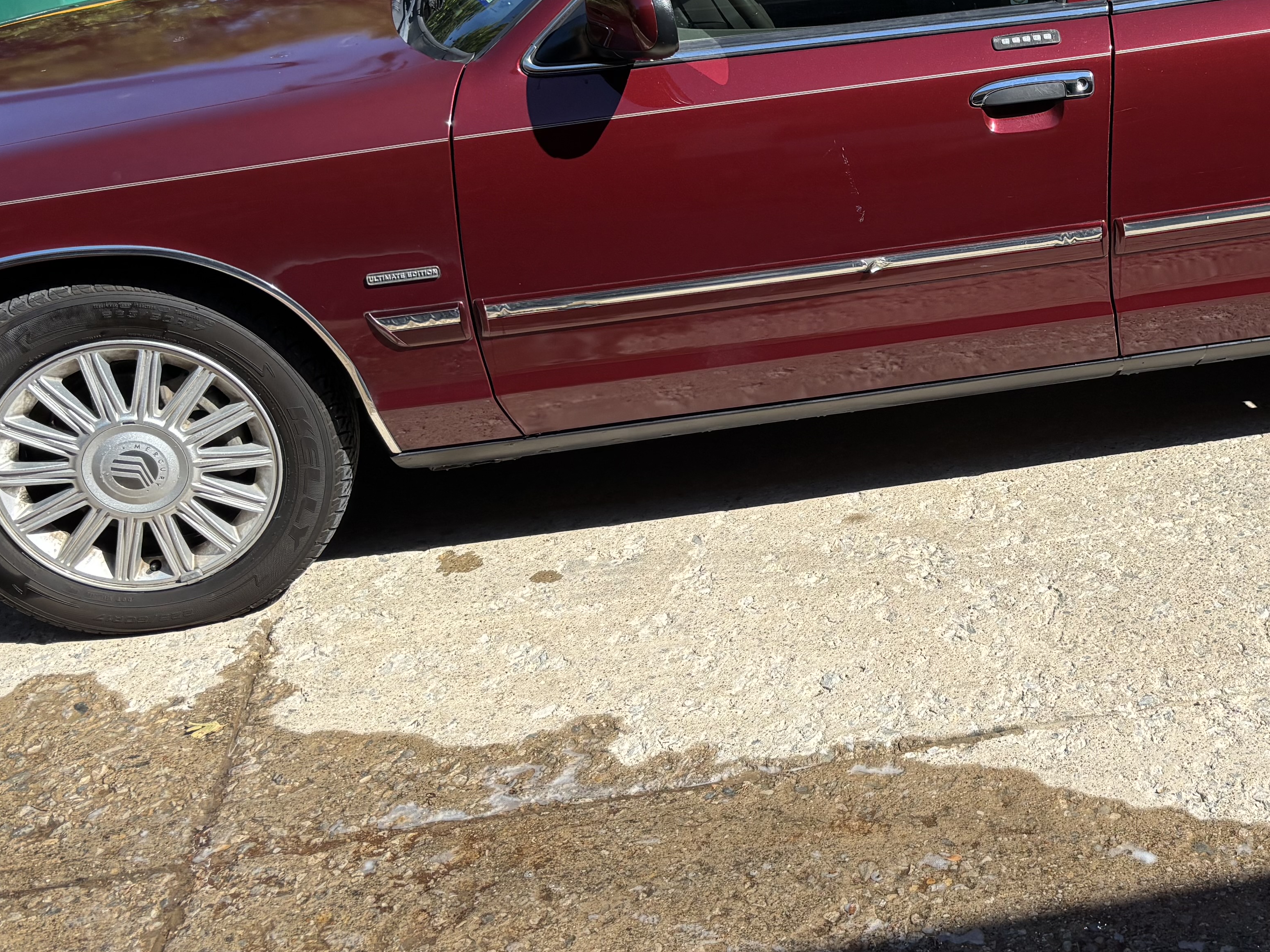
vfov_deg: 30.0
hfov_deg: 38.3
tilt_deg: -19.9
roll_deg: +1.7
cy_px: 286
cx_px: 998
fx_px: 1761
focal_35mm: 48
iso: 50
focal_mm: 5.96
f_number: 1.6
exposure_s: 1/2778
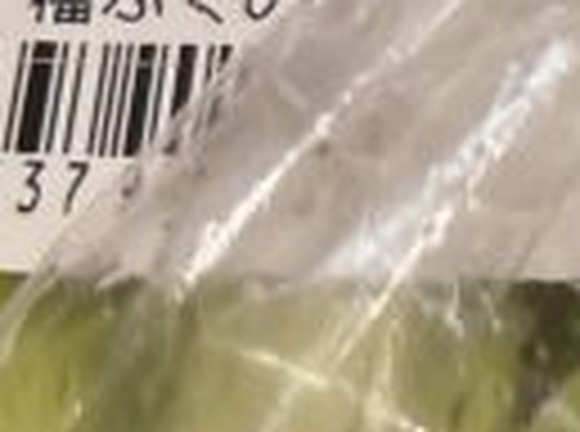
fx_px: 3241
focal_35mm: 194
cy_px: -148
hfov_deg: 7.9
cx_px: 2077
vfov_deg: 7.5
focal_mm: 5.96
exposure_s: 1/120
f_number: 1.6
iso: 100
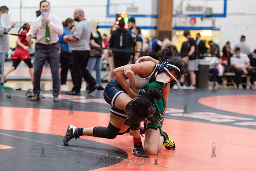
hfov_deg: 22.1
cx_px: 128
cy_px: 86
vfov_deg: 14.9
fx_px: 654
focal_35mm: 92
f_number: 3.5
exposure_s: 1/400
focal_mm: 92
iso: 4000
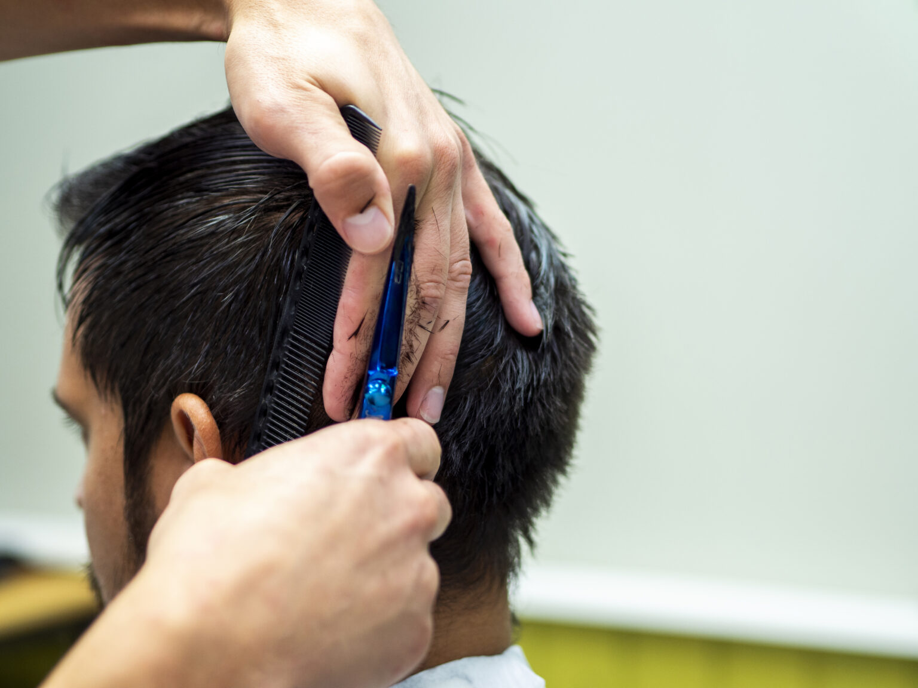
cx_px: 459
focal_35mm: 90
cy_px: 344
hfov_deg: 21.8
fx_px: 2387
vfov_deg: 16.4
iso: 400
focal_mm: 45
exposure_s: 1/160
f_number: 1.8
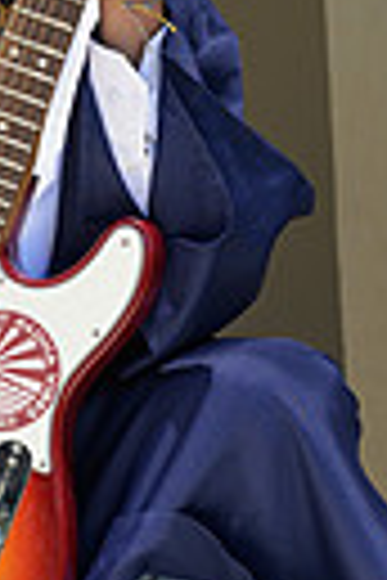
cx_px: -4
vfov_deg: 6.0
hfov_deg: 4.0
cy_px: 292
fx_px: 5498
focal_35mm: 341
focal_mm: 98
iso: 800
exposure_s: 1/3200
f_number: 4
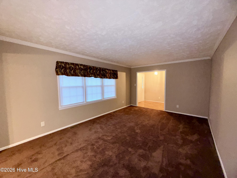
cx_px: 118
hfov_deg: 102.1
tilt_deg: -3.1
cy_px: 89
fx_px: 96
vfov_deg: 85.7
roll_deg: +0.1
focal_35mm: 14
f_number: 2.2
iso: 500
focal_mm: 2.22
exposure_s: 1/30
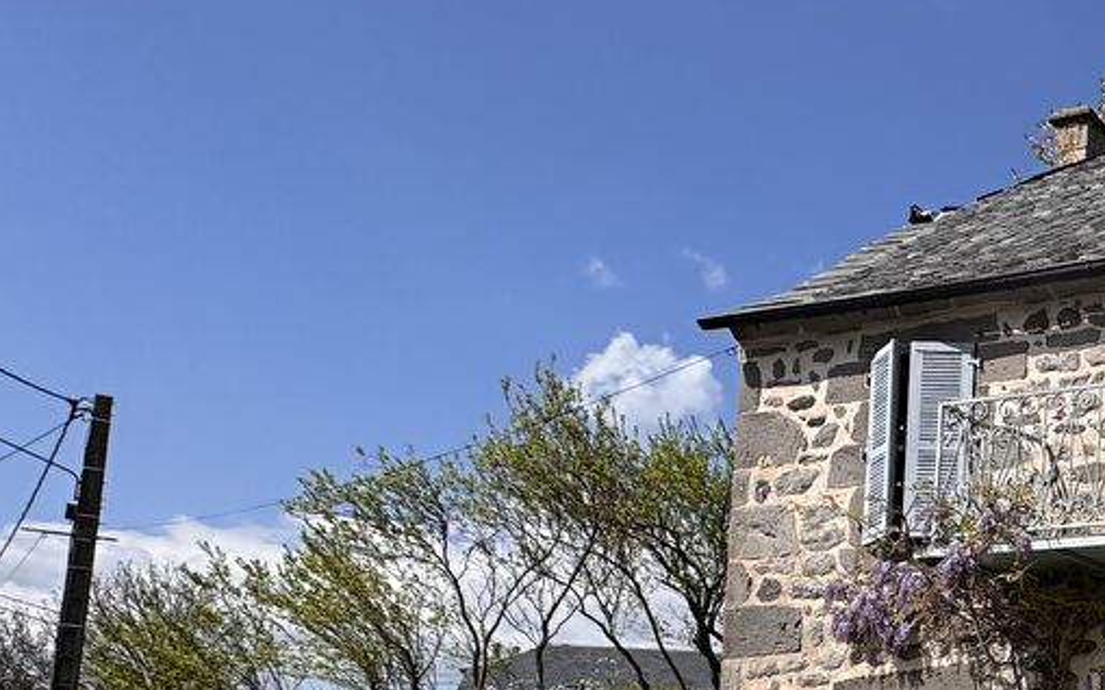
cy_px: 731
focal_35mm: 42
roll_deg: +0.3
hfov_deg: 33.1
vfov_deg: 28.2
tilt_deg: +6.2
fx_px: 1265
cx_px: 1474
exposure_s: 1/2584
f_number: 2.2
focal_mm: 2.22
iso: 50
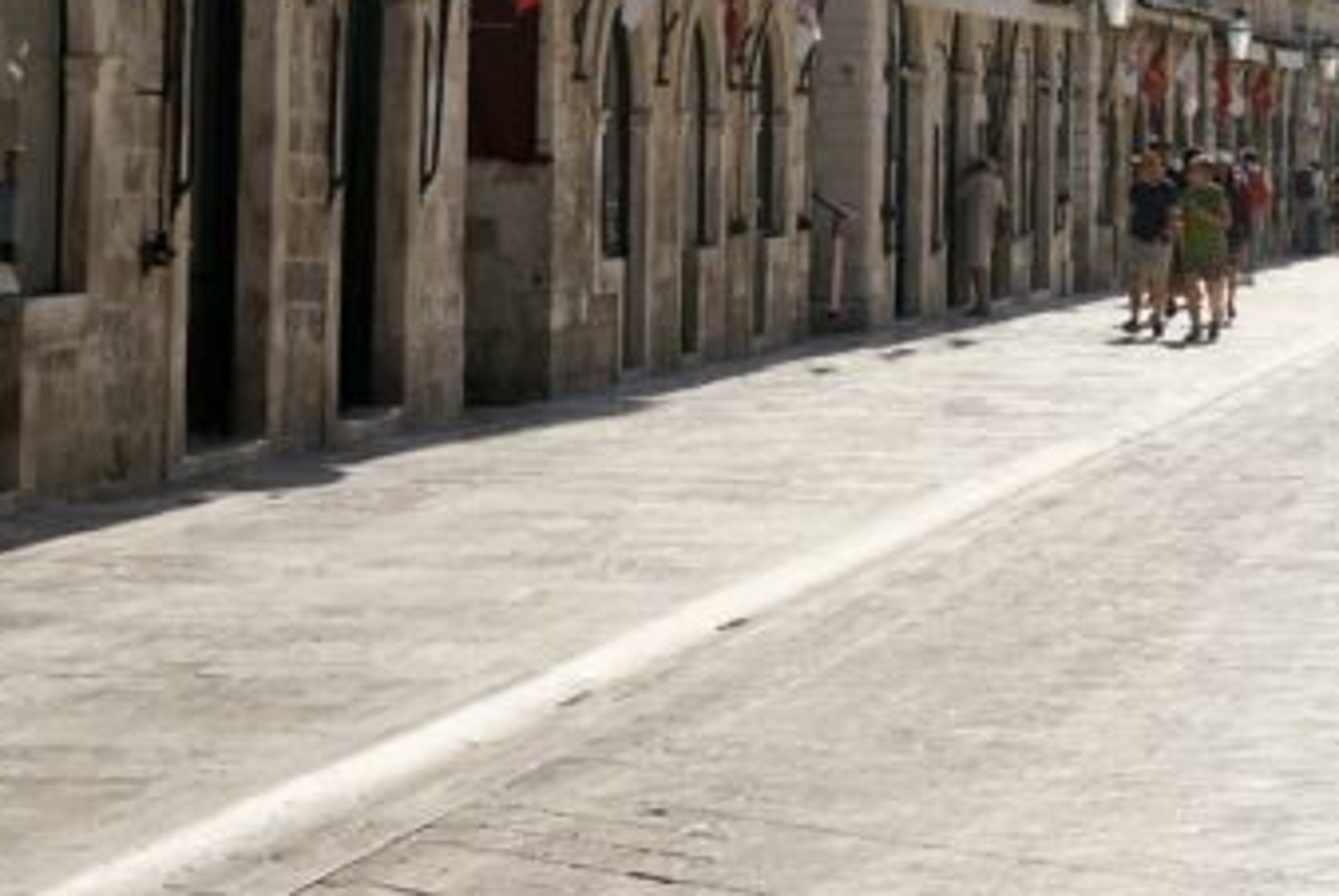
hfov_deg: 18.4
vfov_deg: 12.6
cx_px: 1557
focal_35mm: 106
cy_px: -224
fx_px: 3946
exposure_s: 1/1000
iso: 200
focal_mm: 35
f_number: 6.3
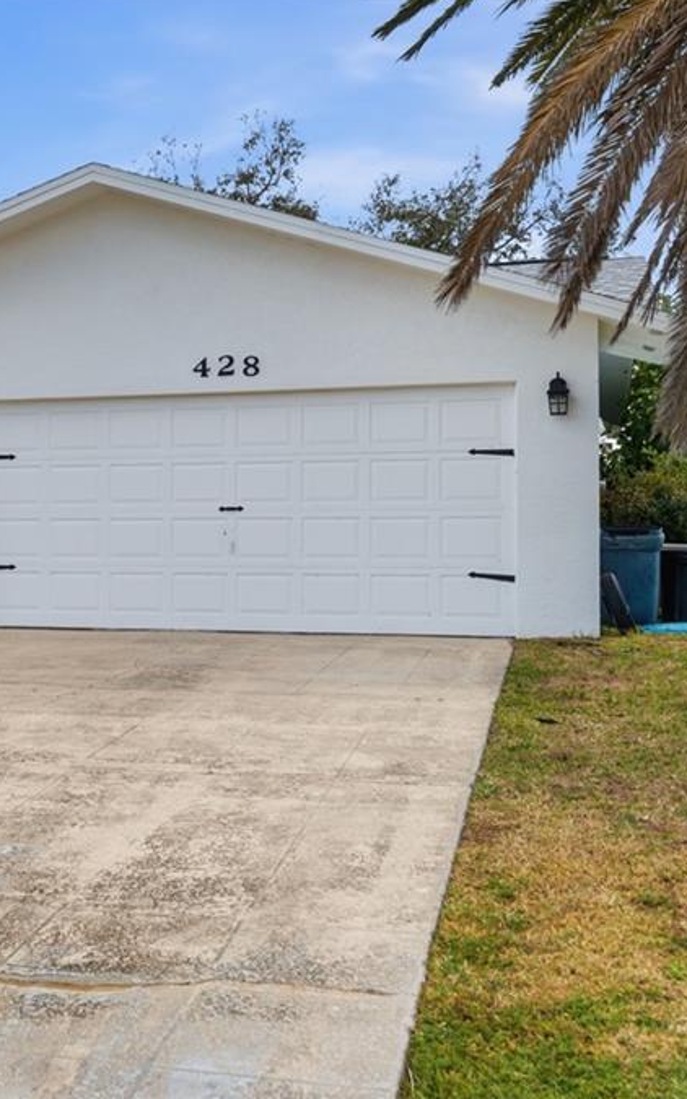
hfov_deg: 24.0
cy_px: 548
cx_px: -33
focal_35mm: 51
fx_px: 1527
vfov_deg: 39.6
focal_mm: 33
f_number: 8
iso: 200
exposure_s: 1/1600
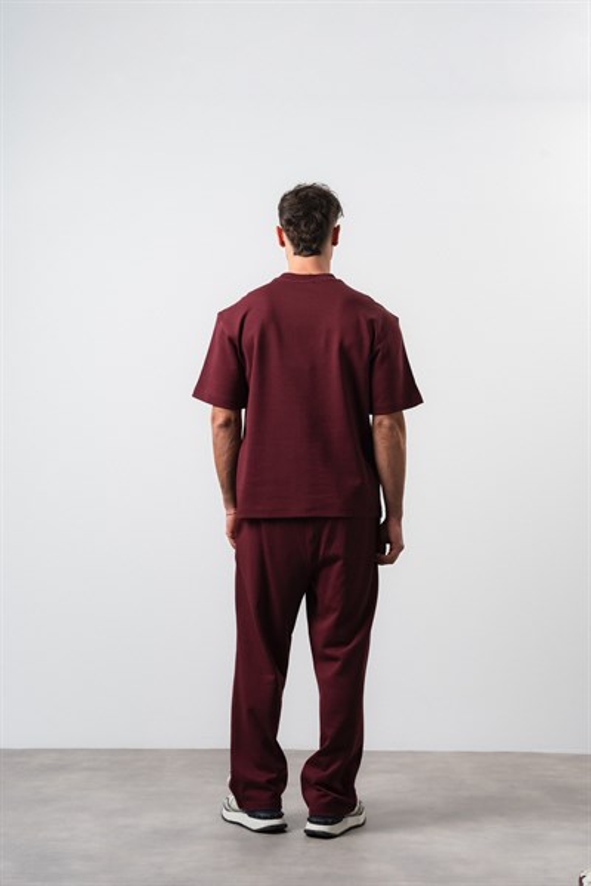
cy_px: 443
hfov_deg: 20.1
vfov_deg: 29.8
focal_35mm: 68
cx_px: 296
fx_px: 1665
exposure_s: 1/125
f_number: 9
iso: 100
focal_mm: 67.6
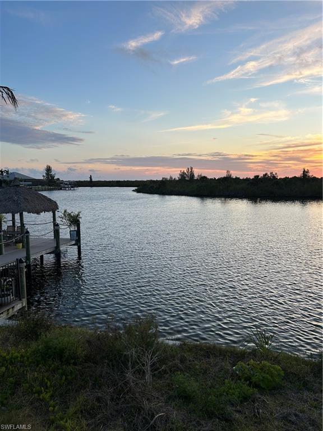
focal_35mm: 26
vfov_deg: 67.3
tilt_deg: -7.0
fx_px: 323
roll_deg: +0.3
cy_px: 216
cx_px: 162
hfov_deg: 53.1
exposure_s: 1/541
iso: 50
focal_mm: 5.7
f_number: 1.5
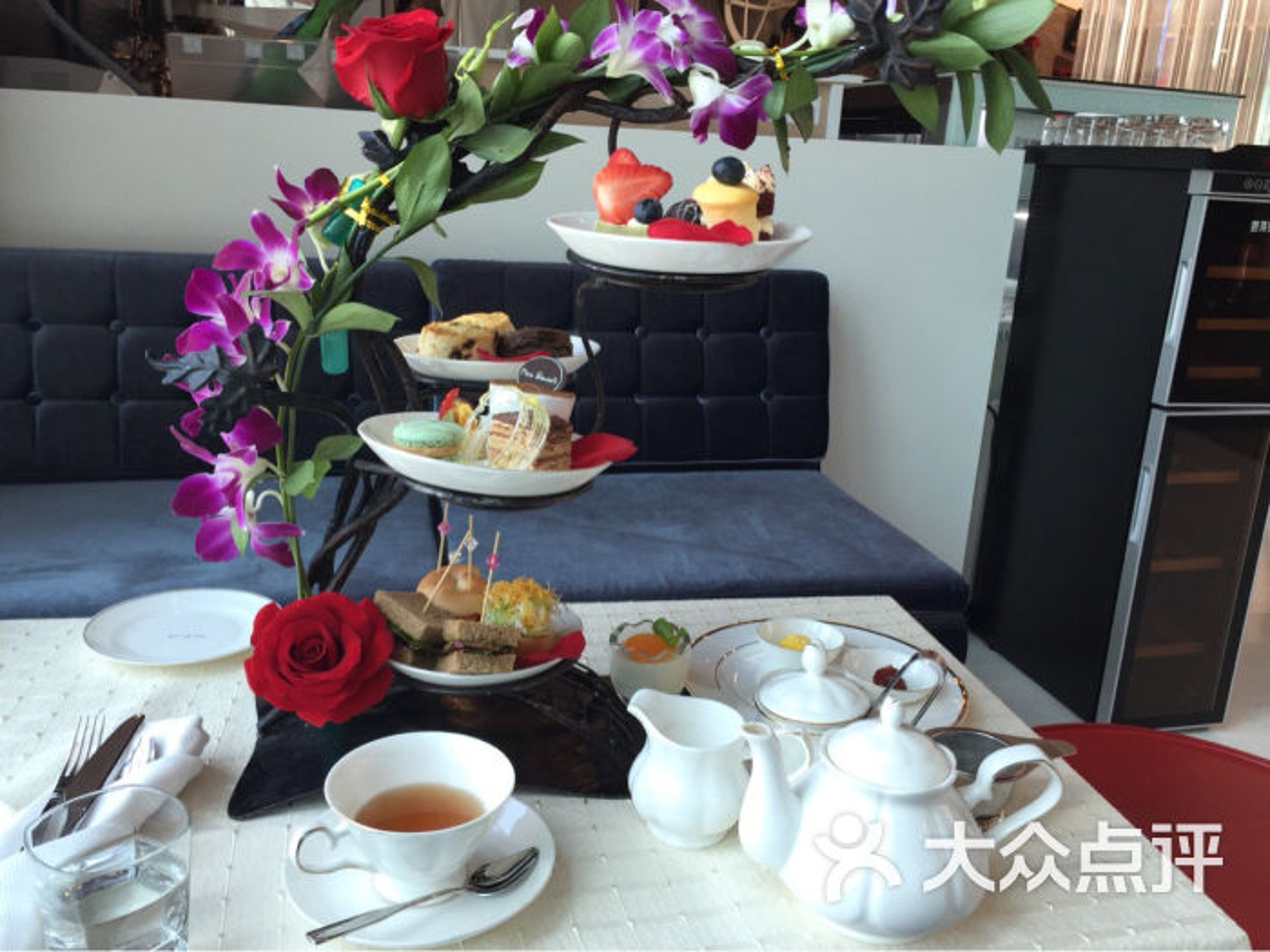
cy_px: 476
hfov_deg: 61.7
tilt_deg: -16.4
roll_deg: -2.9
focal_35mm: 29
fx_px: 1064
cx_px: 635
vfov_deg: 48.2
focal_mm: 4.15
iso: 40
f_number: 2.2
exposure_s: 1/60
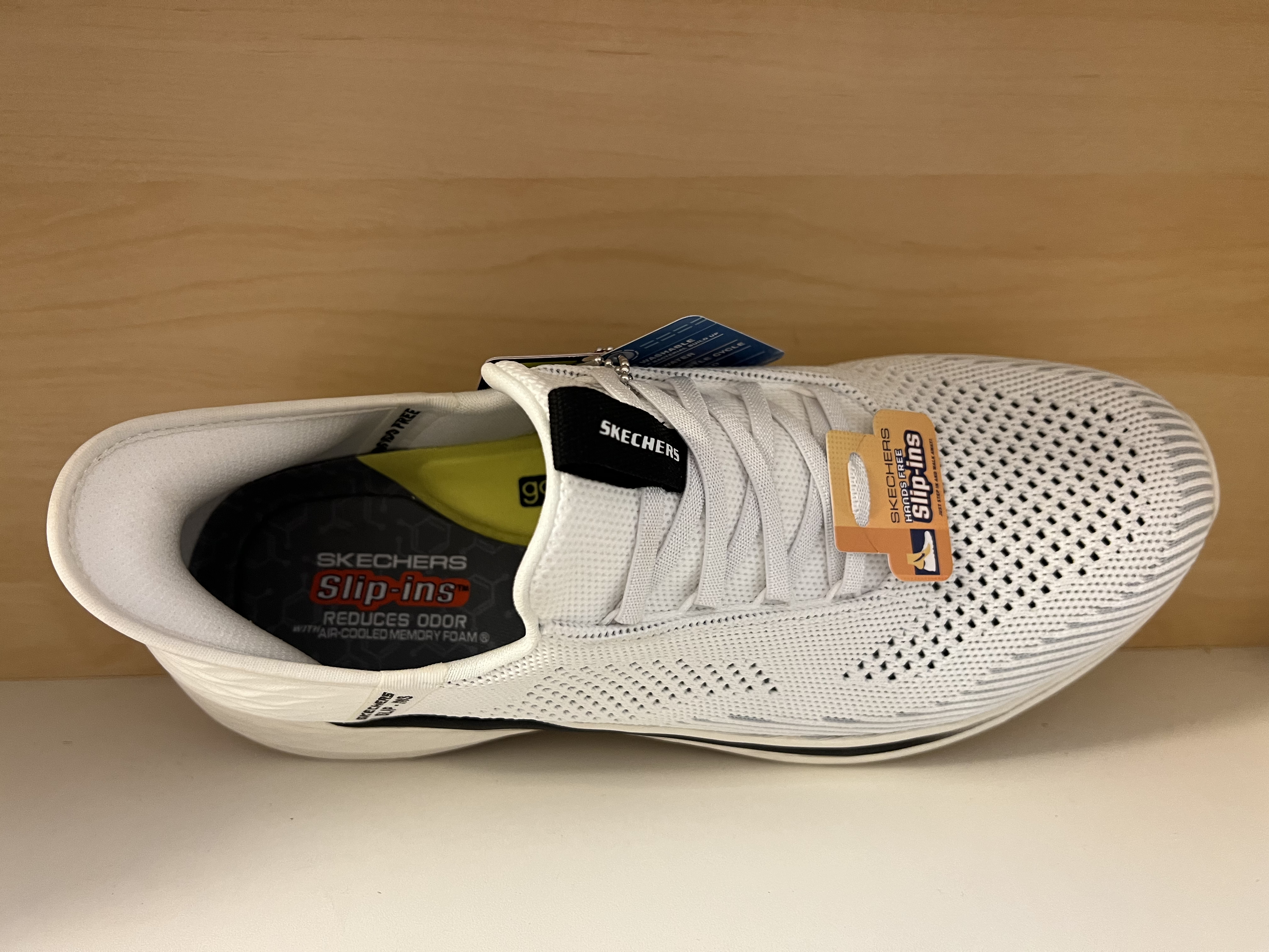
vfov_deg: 53.1
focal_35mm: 26
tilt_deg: -16.6
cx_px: 634
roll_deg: +0.2
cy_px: 476
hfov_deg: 67.3
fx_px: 953
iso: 200
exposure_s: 1/50
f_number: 1.5
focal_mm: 5.7
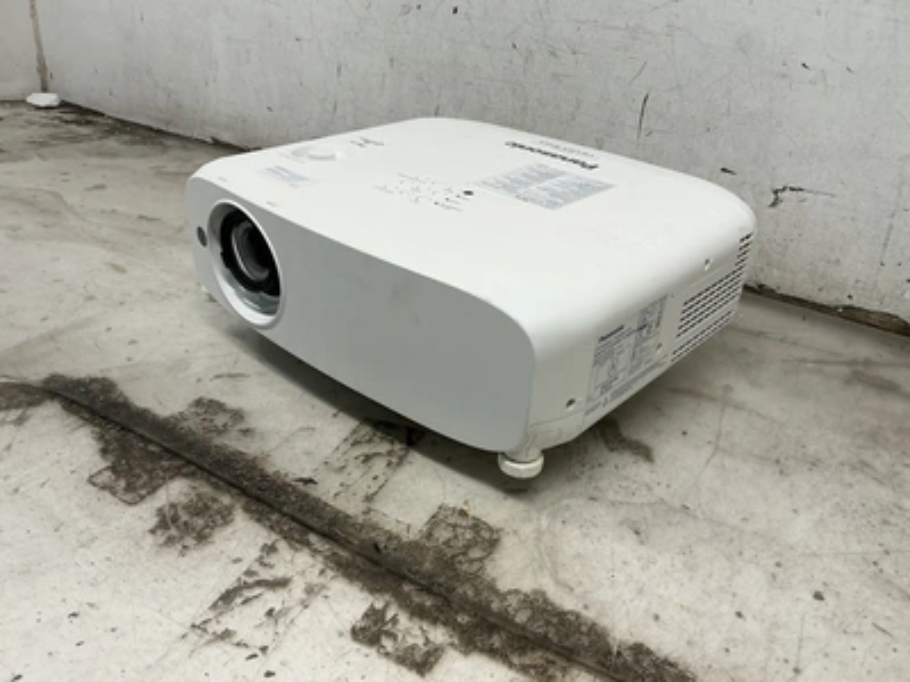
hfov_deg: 63.4
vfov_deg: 49.7
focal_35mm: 28
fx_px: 736
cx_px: 455
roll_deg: -4.6
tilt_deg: -26.3
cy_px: 341
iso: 25
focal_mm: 3
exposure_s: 1/120
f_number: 1.8
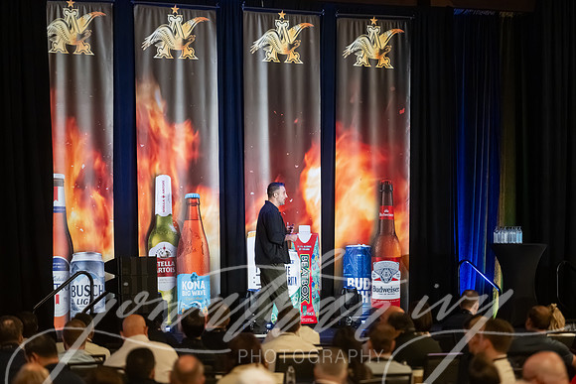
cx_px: 288
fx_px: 2442
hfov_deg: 13.5
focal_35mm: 153
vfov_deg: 9.0
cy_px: 192
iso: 8000
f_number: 2.8
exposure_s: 1/320
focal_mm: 150
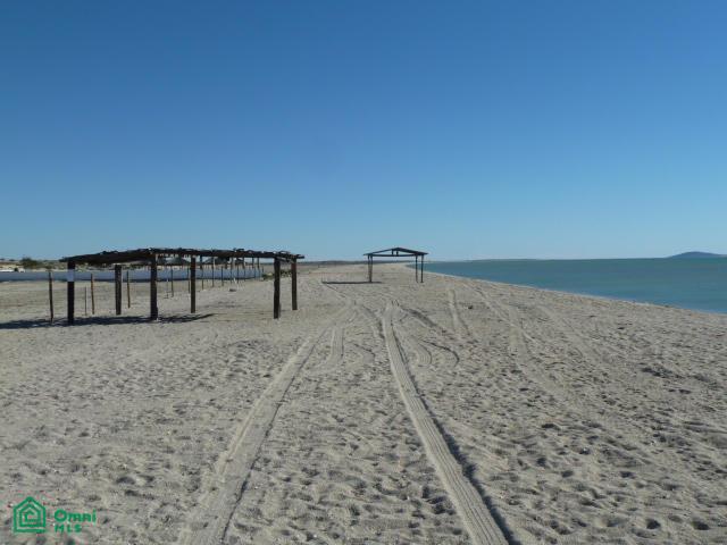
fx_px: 735
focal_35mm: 35
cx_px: 364
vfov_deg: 40.7
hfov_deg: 52.6
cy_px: 272
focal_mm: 5.7
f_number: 5.6
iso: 80
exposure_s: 1/640
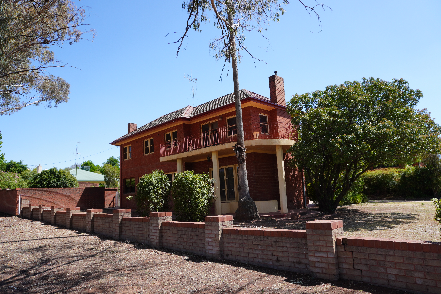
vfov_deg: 53.1
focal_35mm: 24
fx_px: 294
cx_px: 220
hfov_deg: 73.7
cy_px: 147
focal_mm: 16
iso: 100
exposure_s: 1/400
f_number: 5
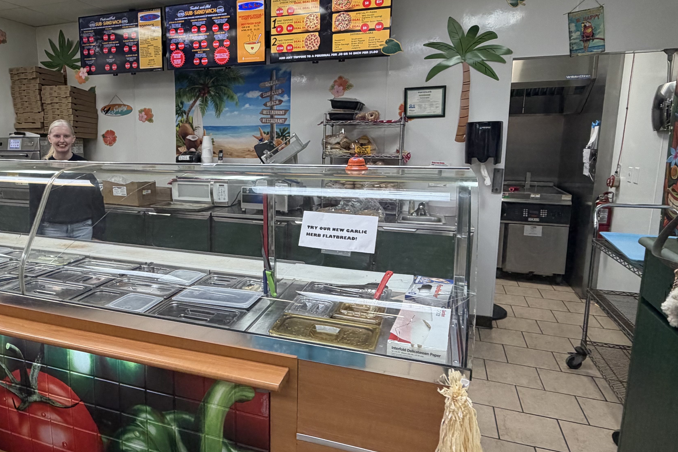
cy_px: 207
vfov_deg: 51.2
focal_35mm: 25
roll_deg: +0.1
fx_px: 471
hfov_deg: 70.1
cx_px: 245
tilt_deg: -8.6
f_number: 2.2
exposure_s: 1/120
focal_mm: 2.22
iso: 250
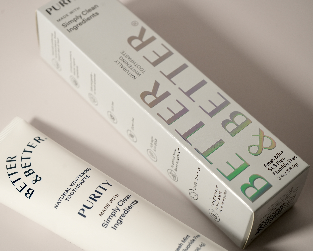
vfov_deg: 19.4
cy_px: 126
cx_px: 134
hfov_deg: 24.1
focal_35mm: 79
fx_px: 732
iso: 1000
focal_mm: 70
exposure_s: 1/250
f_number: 7.1
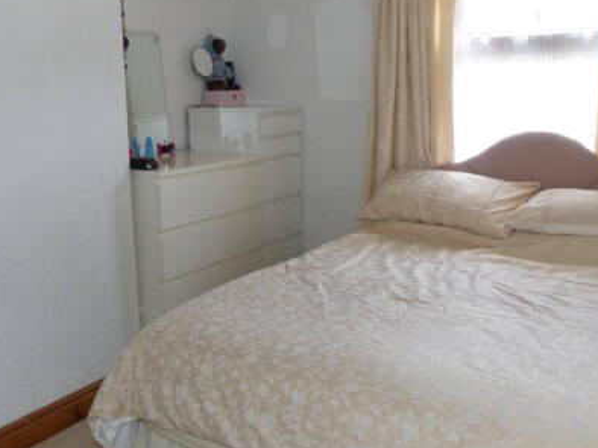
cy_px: 274
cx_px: 230
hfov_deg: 49.7
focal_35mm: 37
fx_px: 639
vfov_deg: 38.4
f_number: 2.8
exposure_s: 1/60
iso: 160
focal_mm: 4.5
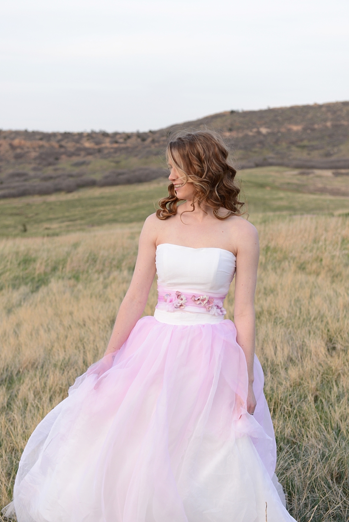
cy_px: 261
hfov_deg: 19.5
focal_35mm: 70
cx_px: 174
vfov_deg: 28.8
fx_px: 1017
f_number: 5
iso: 400
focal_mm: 70
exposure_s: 1/200
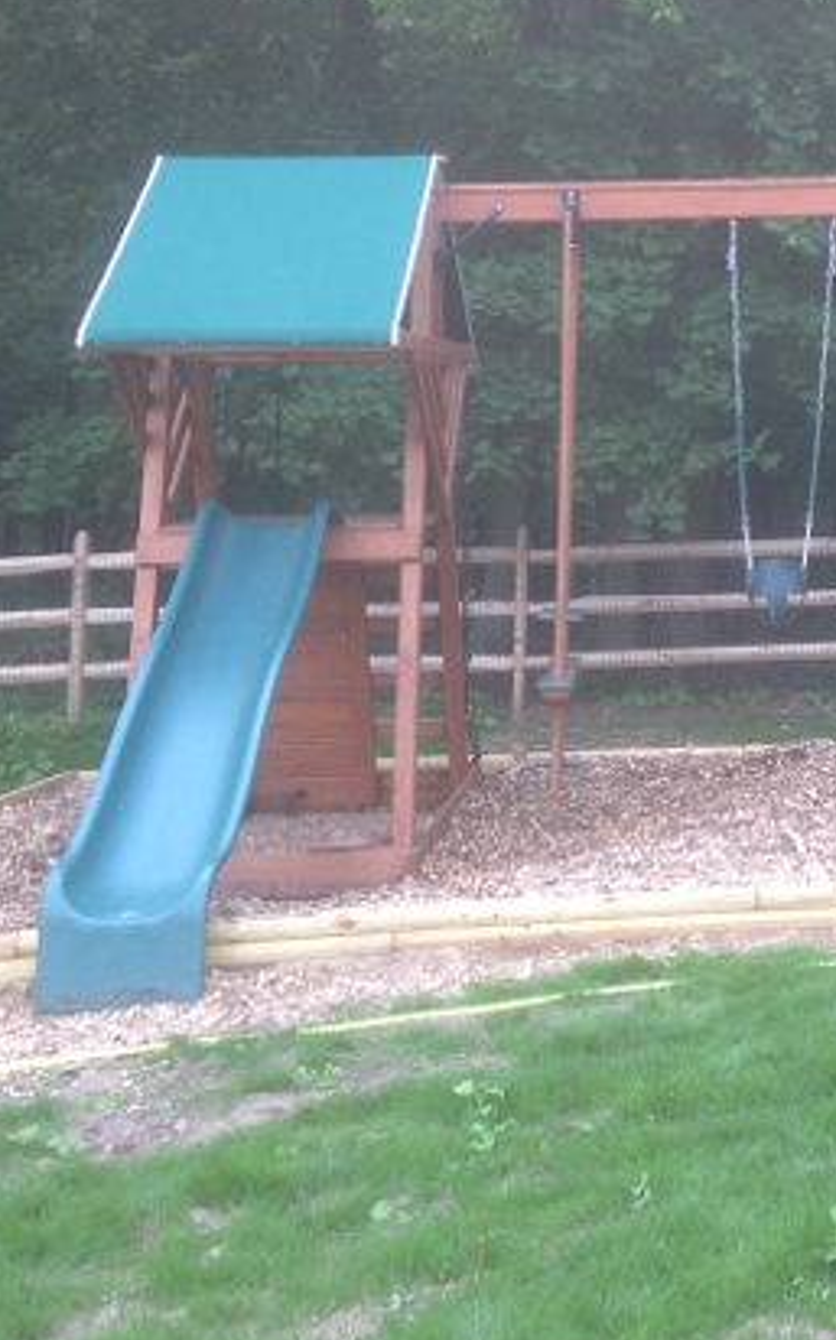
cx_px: 803
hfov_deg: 18.7
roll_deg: -0.9
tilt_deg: +2.7
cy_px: 433
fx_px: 2482
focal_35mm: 68
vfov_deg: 30.0
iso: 50
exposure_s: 1/120
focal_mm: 4.12
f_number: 2.4
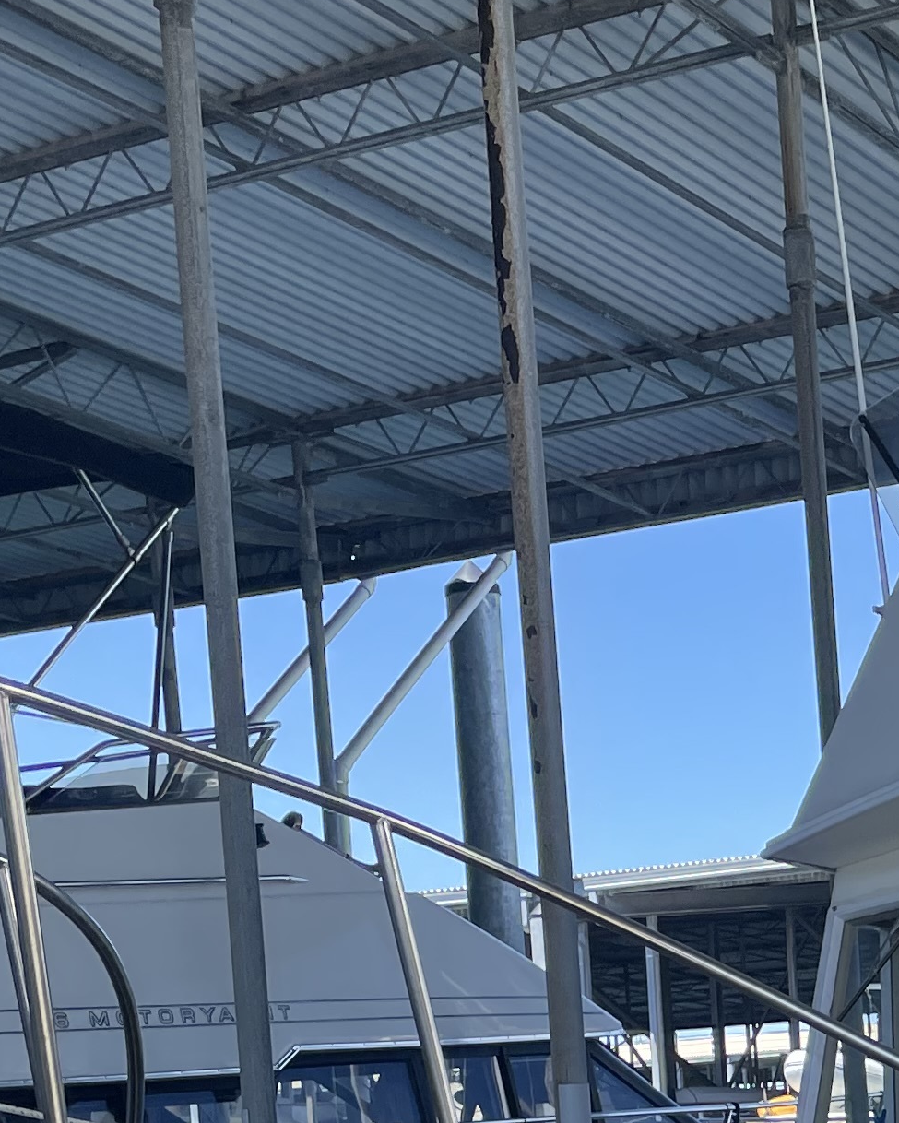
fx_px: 2793
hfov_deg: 17.0
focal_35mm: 84
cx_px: 1236
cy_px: 1235
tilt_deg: -1.7
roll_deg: +3.7
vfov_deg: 21.6
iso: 32
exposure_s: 1/824
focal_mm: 4.2
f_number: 1.6
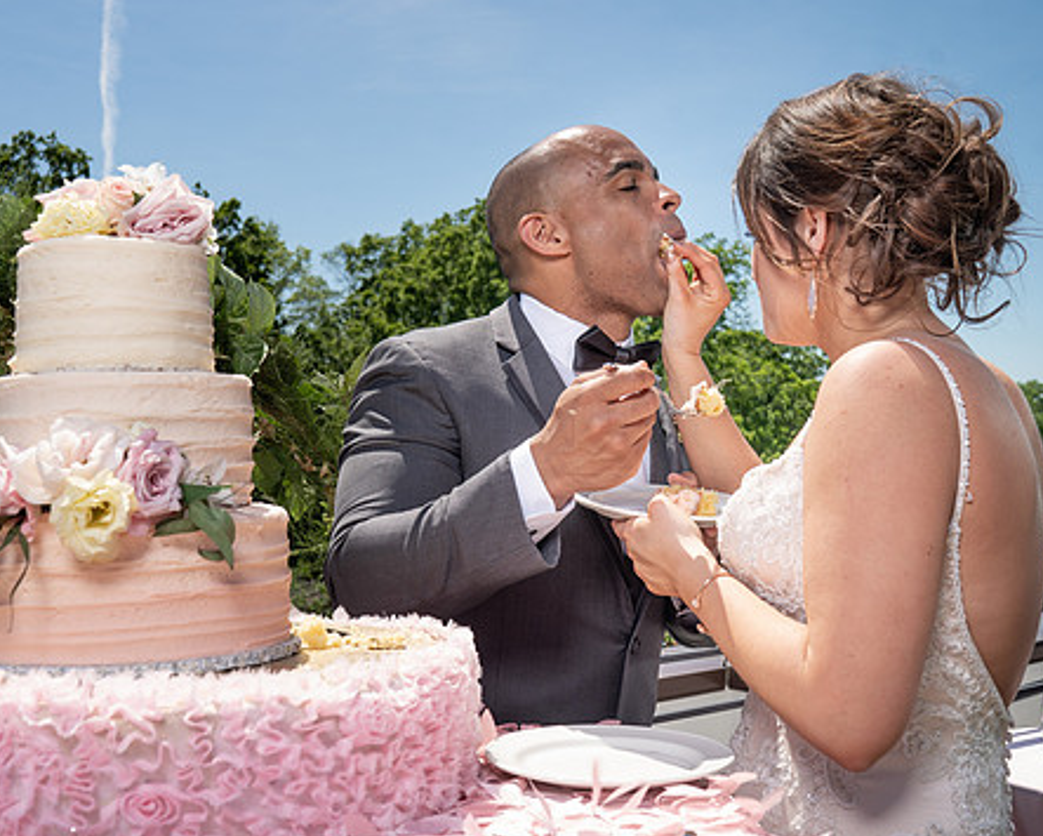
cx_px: 476
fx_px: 1328
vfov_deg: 34.9
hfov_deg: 42.8
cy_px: 394
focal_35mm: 43
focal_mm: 35
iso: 50
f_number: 7.1
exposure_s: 1/250
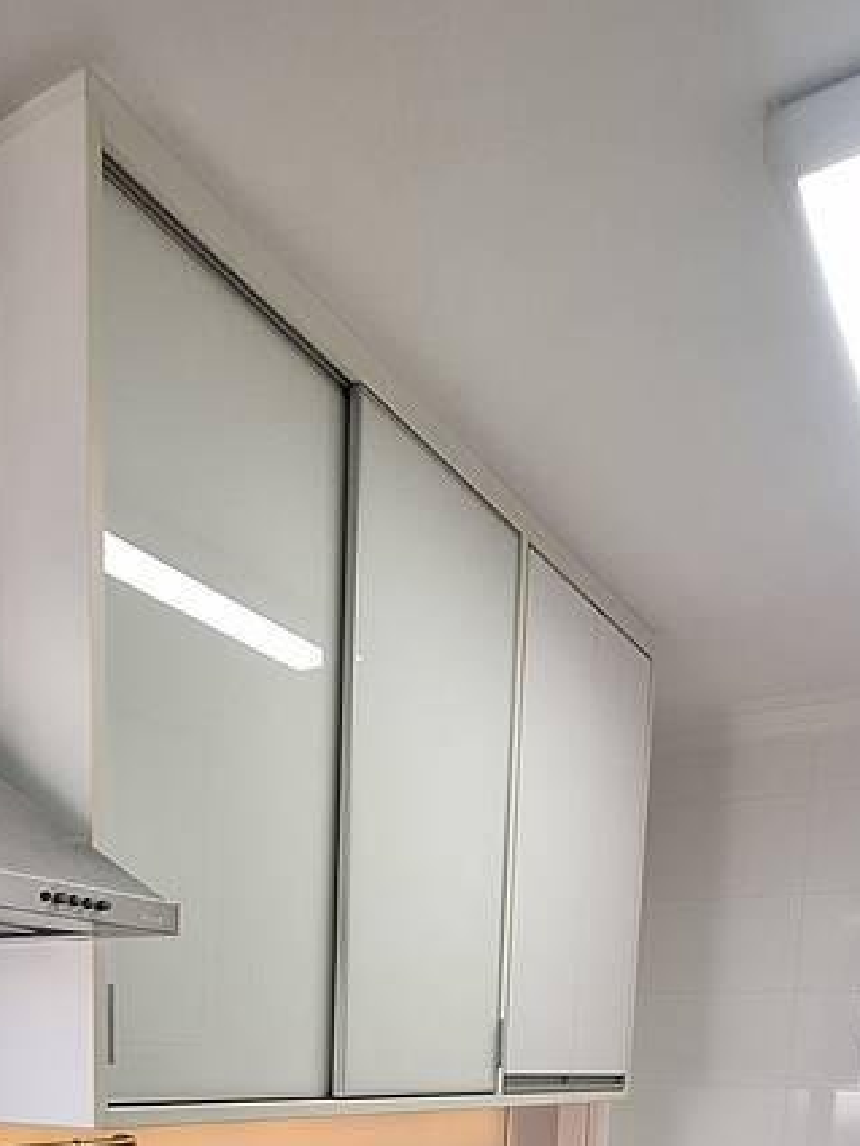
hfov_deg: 42.8
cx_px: 345
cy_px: 1232
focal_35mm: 33
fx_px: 1093
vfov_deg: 43.9
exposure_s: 1/40
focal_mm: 1.74
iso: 125
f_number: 2.2
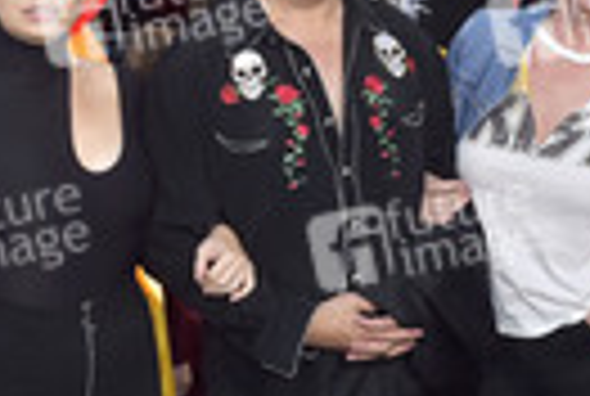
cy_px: 351
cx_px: 482
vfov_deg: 14.2
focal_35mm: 96
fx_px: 1577
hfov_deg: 20.9
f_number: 6.3
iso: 640
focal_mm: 28
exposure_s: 1/250
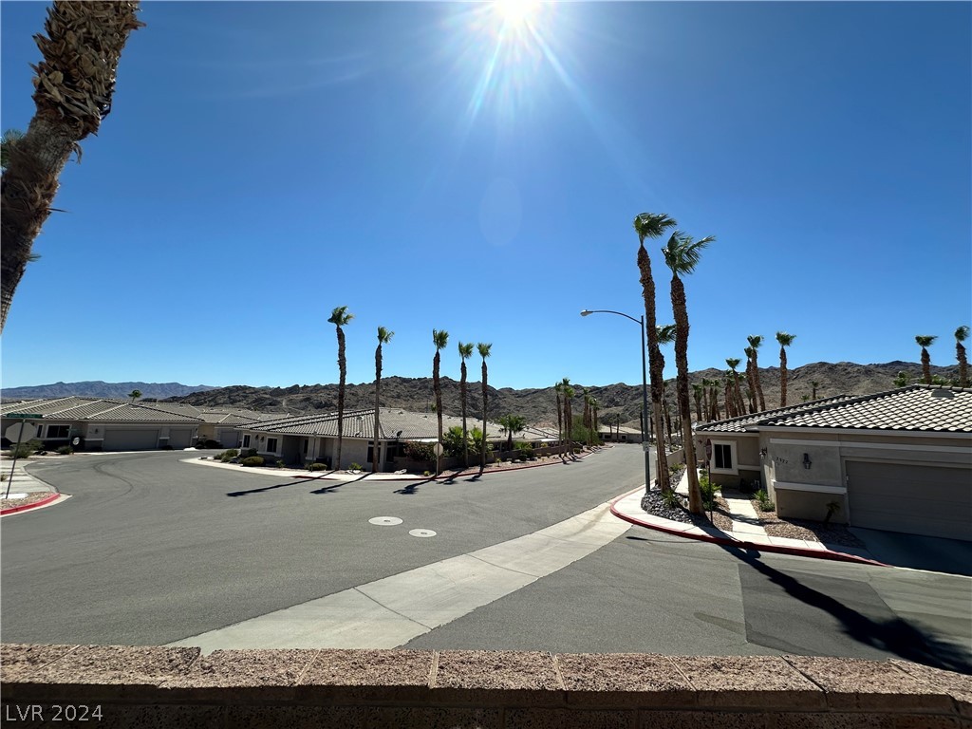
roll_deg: -3.1
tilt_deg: +7.4
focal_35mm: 14
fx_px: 393
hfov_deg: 102.1
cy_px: 364
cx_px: 486
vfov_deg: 85.7
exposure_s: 1/3401
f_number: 2.2
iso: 50
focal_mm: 2.22
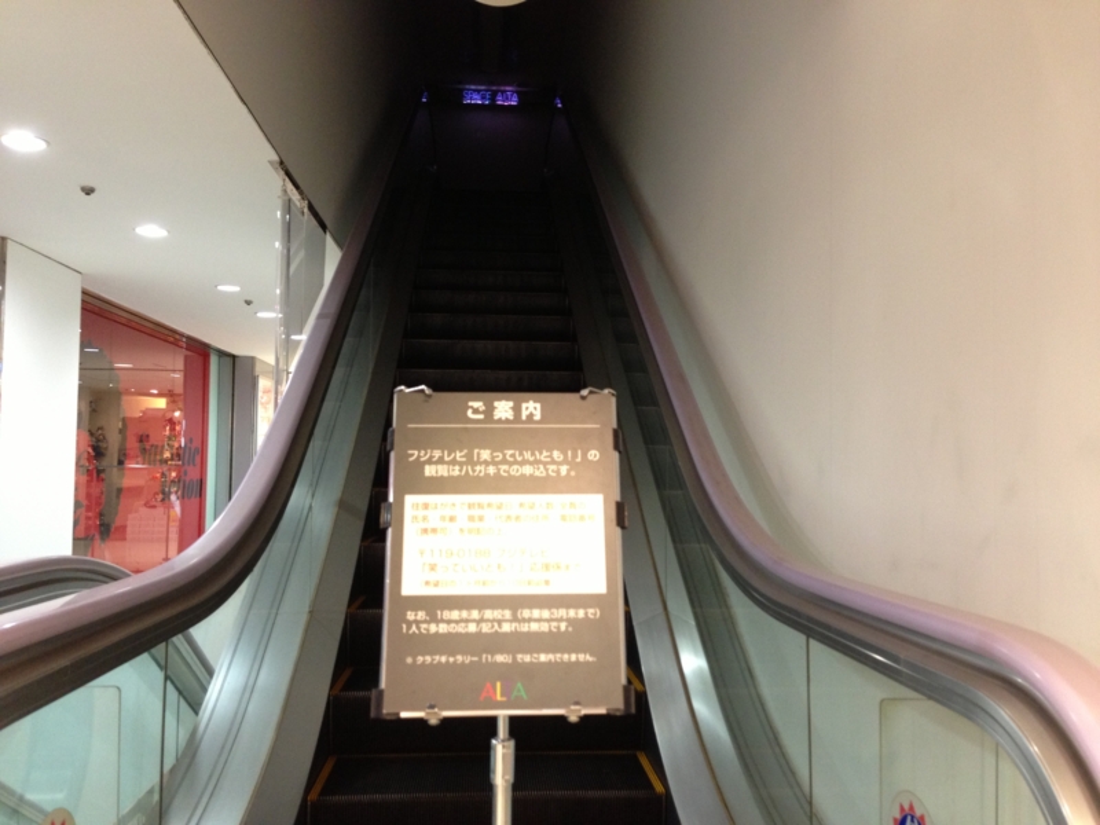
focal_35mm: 33
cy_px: 412
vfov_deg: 42.9
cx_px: 550
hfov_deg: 55.4
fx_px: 1049
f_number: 2.4
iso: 200
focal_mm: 4.13
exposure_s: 1/20
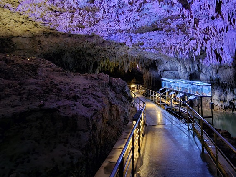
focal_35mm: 23
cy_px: 44
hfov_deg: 72.0
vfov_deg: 56.0
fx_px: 157
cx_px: 155
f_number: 2.2
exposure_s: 1/6
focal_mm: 2.2
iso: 1600
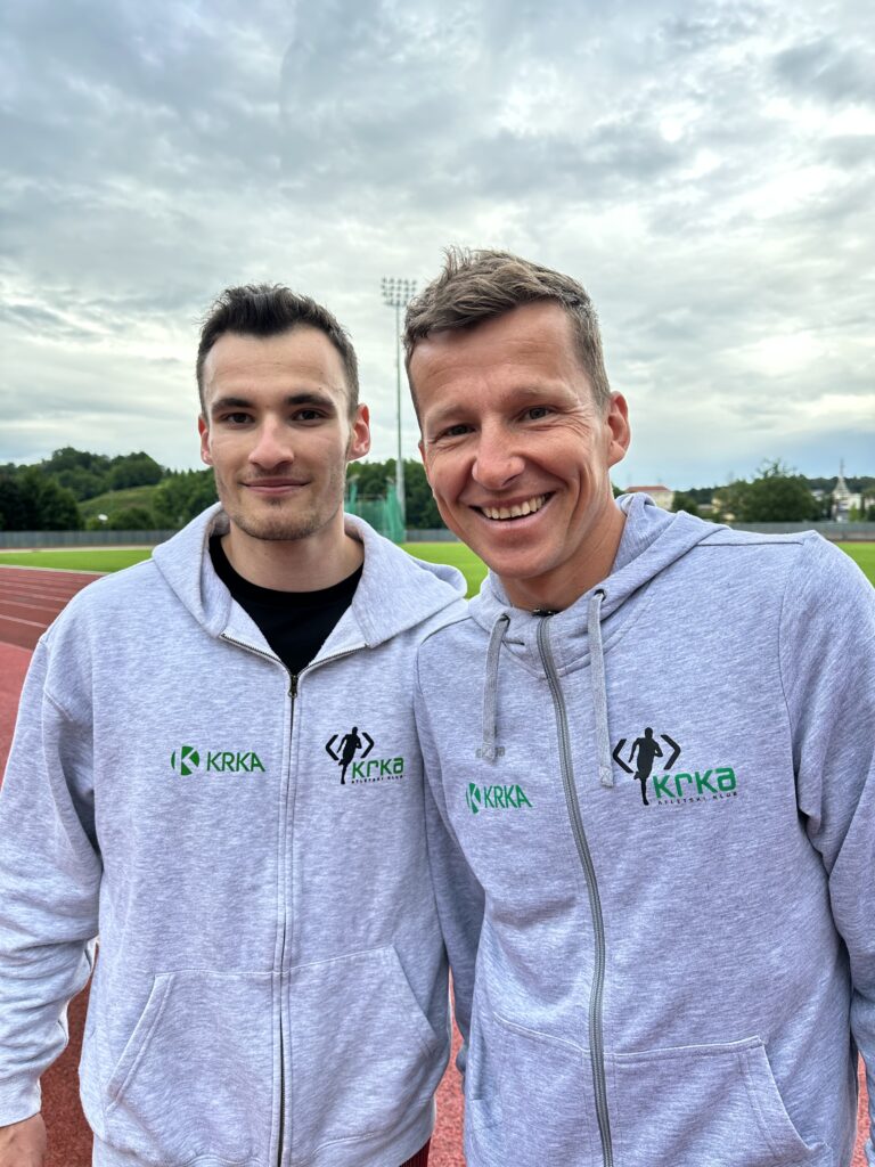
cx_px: 438
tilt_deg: -4.2
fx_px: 809
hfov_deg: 56.8
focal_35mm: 24
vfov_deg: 71.6
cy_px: 584
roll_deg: +0.6
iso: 80
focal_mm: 6.86
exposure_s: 1/337
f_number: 1.78
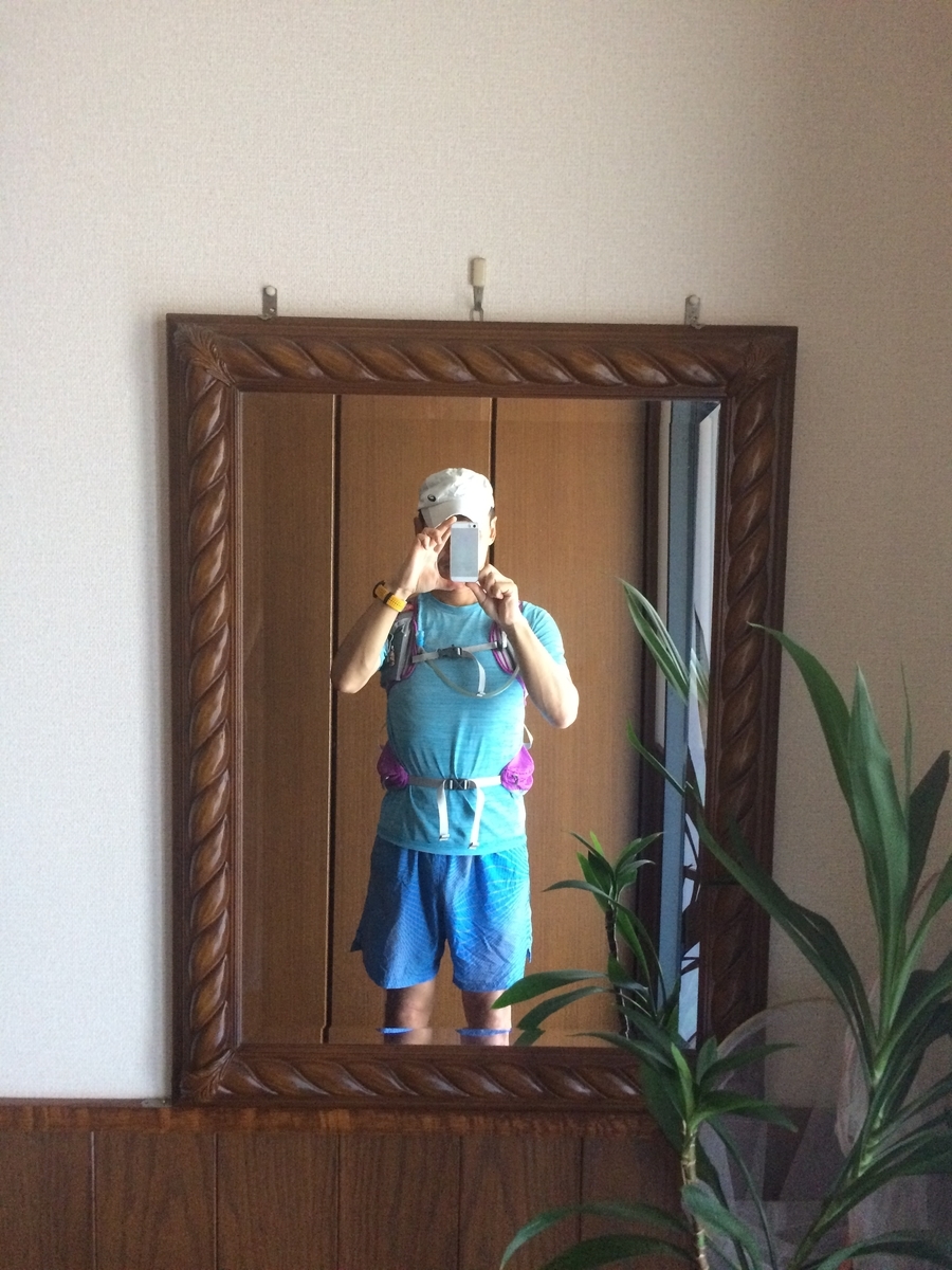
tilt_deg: -8.5
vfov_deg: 61.7
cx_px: 476
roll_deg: -0.2
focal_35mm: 29
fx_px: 1063
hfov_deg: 48.2
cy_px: 635
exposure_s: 1/30
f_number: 2.2
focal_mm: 4.15
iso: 250
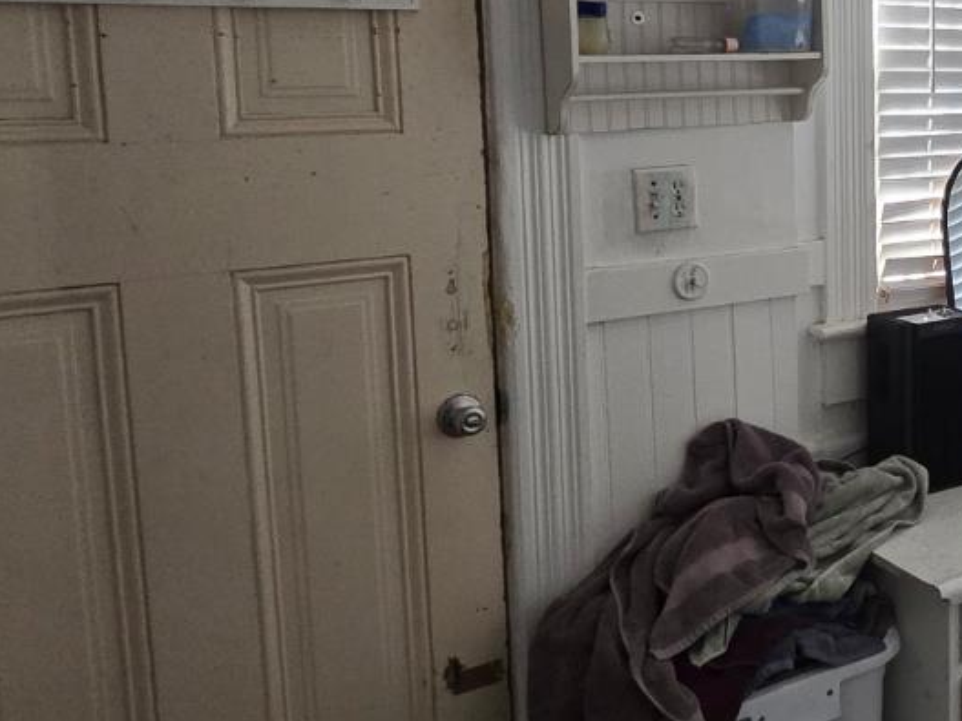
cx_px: 925
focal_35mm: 37
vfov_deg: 37.9
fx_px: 1028
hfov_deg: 44.0
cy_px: 204
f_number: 2.2
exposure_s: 1/60
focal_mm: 2.2
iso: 500
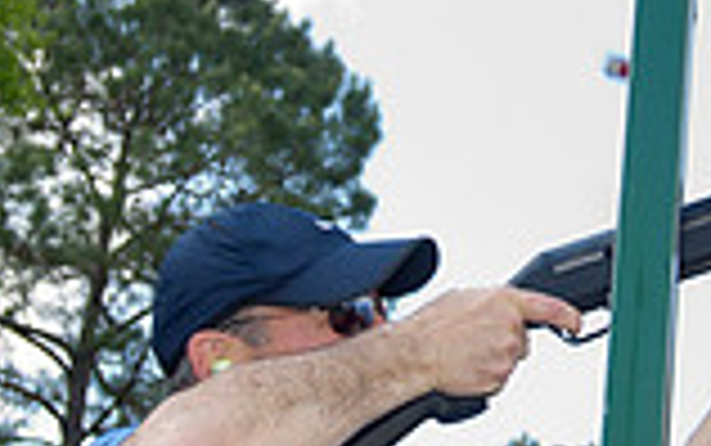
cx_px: 590
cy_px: 198
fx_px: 2463
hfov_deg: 16.3
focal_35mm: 127
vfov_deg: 10.3
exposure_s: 1/125
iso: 100
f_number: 5
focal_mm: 34
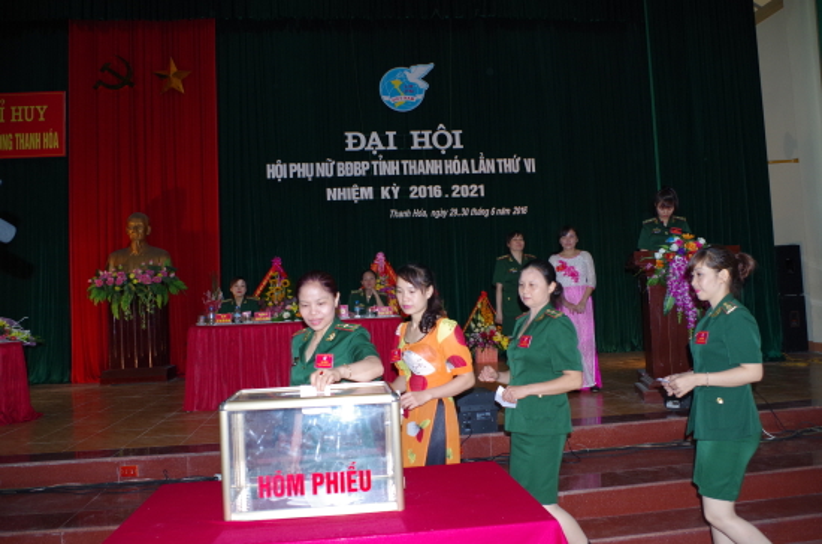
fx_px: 683
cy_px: 272
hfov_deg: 62.0
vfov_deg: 43.4
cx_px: 411
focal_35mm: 30
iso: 800
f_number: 5.6
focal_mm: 20
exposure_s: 1/125
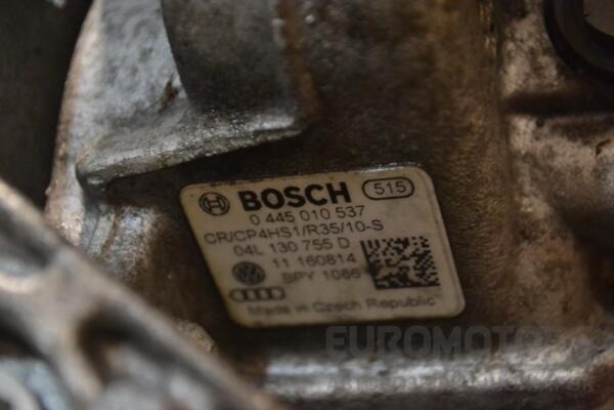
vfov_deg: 16.6
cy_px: 205
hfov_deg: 24.6
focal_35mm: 82
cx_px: 307
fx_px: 1407
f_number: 5.6
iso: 3200
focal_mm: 55
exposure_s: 1/40
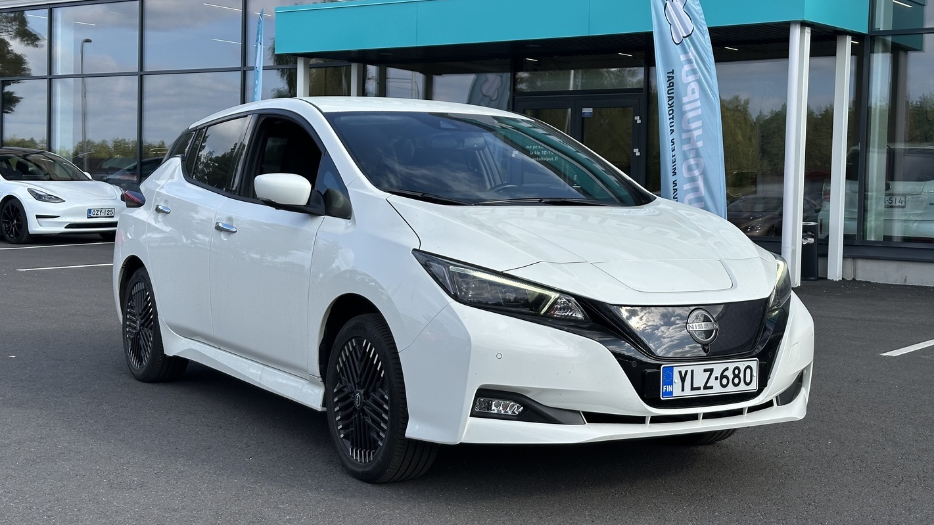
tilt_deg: -1.0
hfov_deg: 39.2
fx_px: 1312
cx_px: 467
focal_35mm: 53
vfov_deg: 22.6
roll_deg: -1.1
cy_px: 233
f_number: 1.78
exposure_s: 1/2304
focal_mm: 6.86
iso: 64
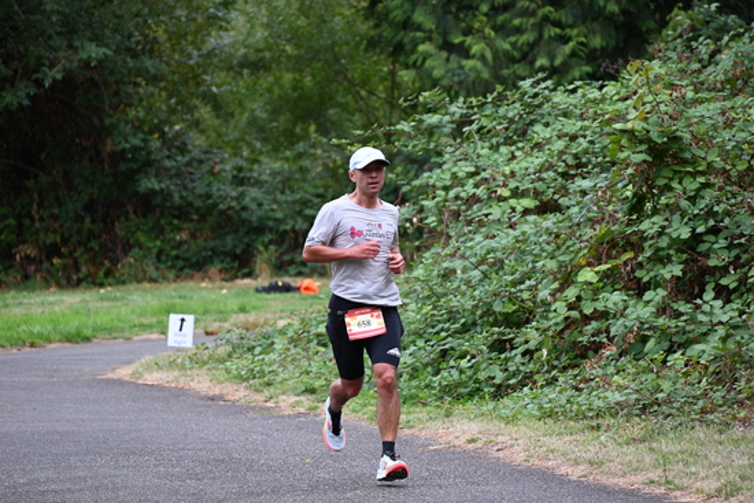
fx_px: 4190
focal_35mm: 200
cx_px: 377
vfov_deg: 6.9
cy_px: 252
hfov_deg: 10.3
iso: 900
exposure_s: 1/250
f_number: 6.3
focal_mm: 200
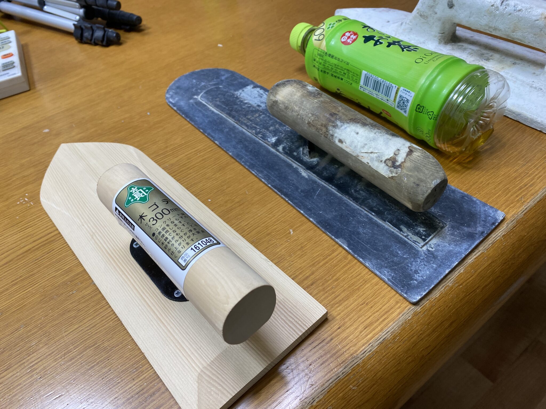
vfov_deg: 53.1
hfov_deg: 67.3
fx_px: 410
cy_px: 204
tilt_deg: -47.3
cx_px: 273
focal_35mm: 26
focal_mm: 4.25
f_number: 1.8
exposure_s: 1/120
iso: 100
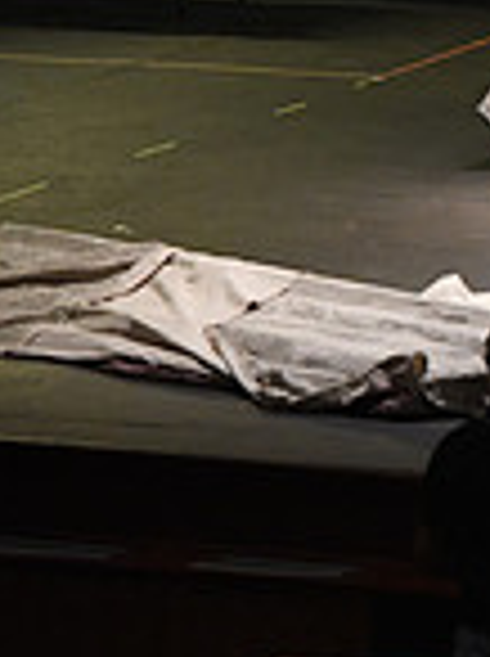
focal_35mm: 765
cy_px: 101
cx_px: 1286
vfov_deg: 2.6
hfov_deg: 1.9
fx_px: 14481
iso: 8000
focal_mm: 200
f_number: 2.8
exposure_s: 1/400
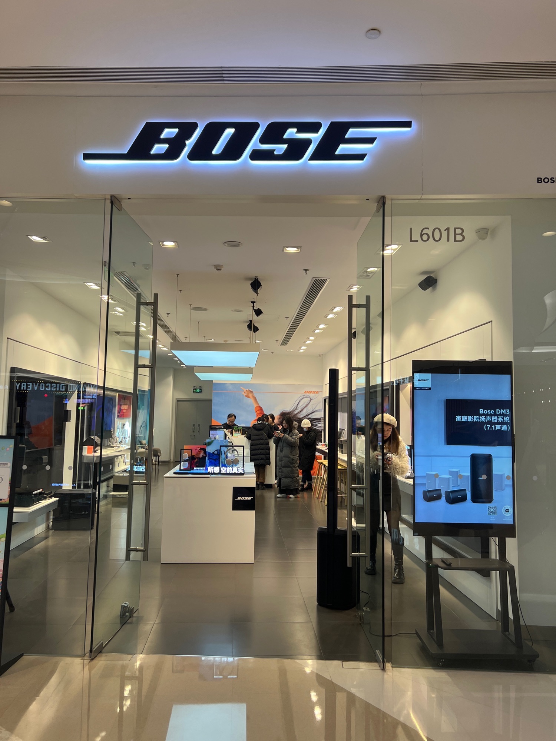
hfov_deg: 53.1
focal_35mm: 26
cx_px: 278
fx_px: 557
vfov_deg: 67.3
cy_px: 370
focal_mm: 5.7
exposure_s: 1/100
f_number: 1.5
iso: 40
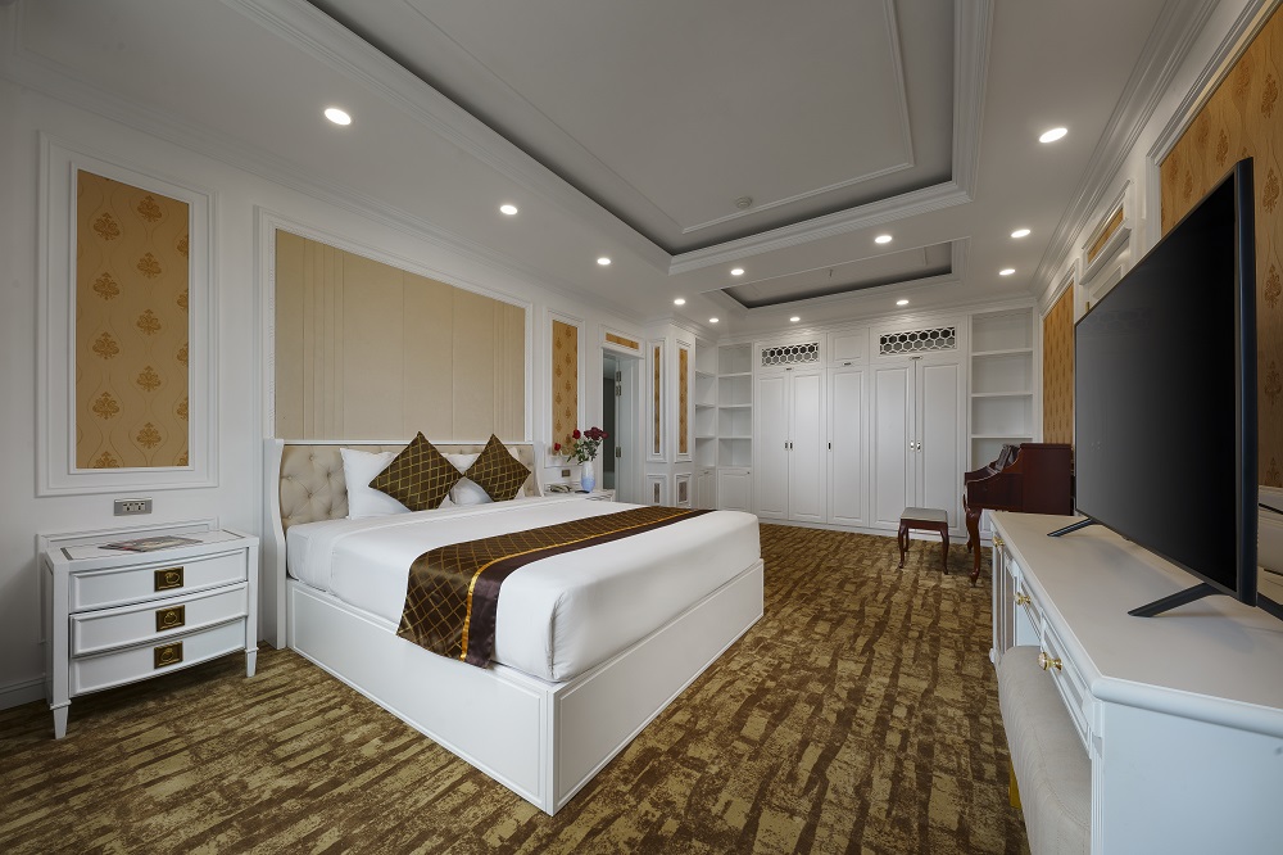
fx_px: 428
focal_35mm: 12
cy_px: 428
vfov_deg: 90.0
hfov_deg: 112.6
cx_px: 642
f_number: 13
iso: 100
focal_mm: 12
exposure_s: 1/5
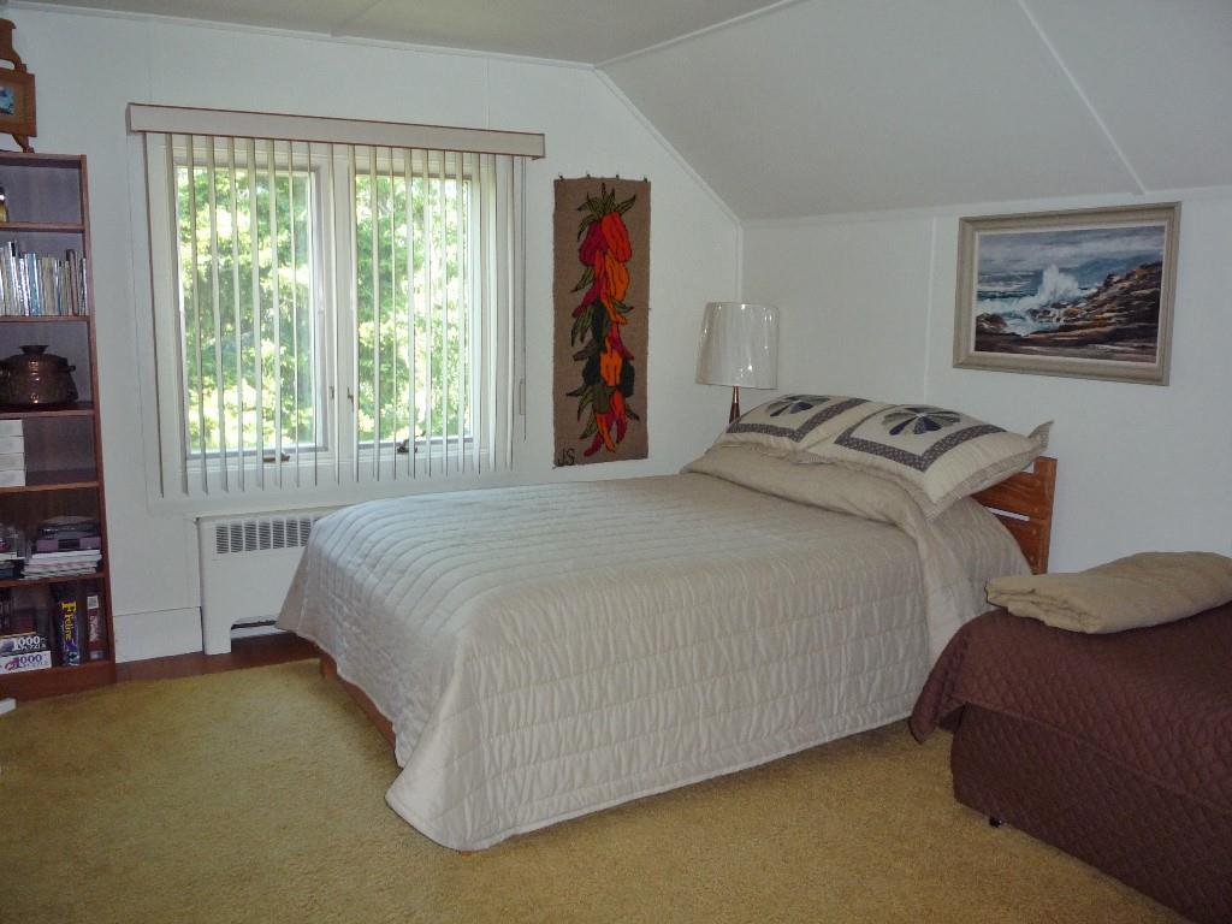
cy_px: 462
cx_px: 616
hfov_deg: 60.0
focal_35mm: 30
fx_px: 1068
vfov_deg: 46.8
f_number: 3.3
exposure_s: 1/30
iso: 200
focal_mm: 5.2
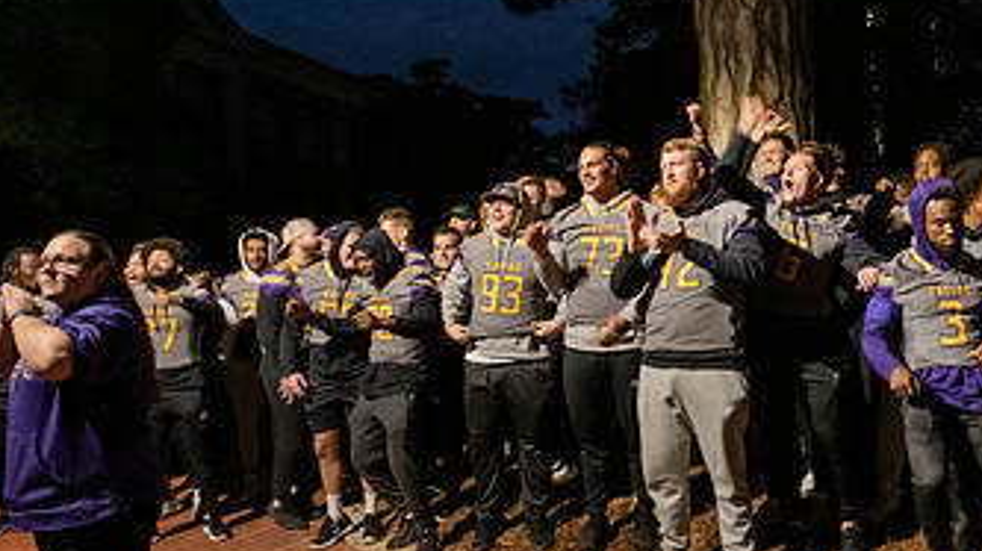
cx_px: 634
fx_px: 807
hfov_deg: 61.5
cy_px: 314
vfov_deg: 37.7
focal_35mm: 31
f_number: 5
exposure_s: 1/40
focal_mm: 17
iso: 5000
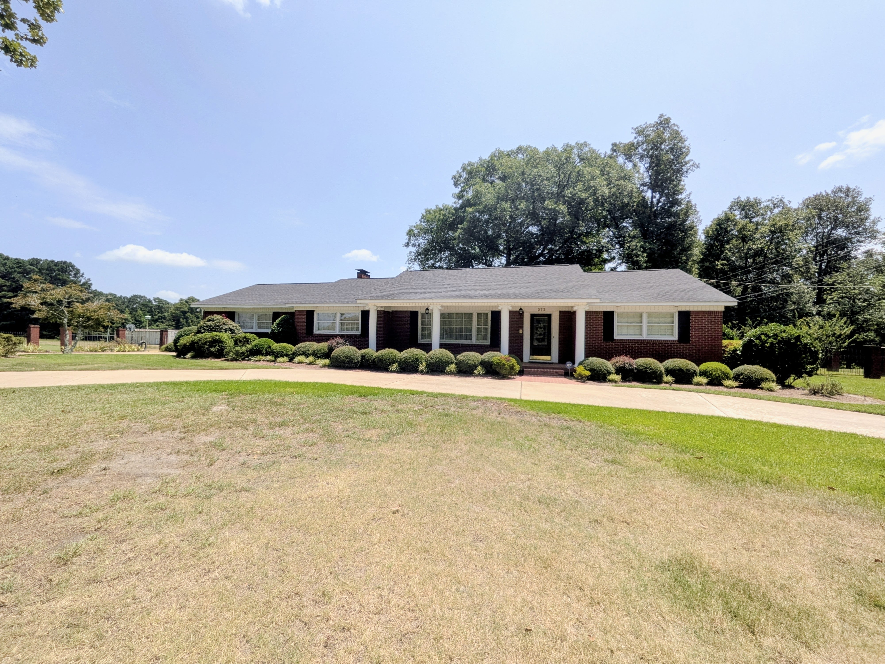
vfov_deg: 85.7
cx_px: 442
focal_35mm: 14
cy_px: 332
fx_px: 358
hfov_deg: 102.1
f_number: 2.2
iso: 53
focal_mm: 1.85
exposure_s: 1/1689
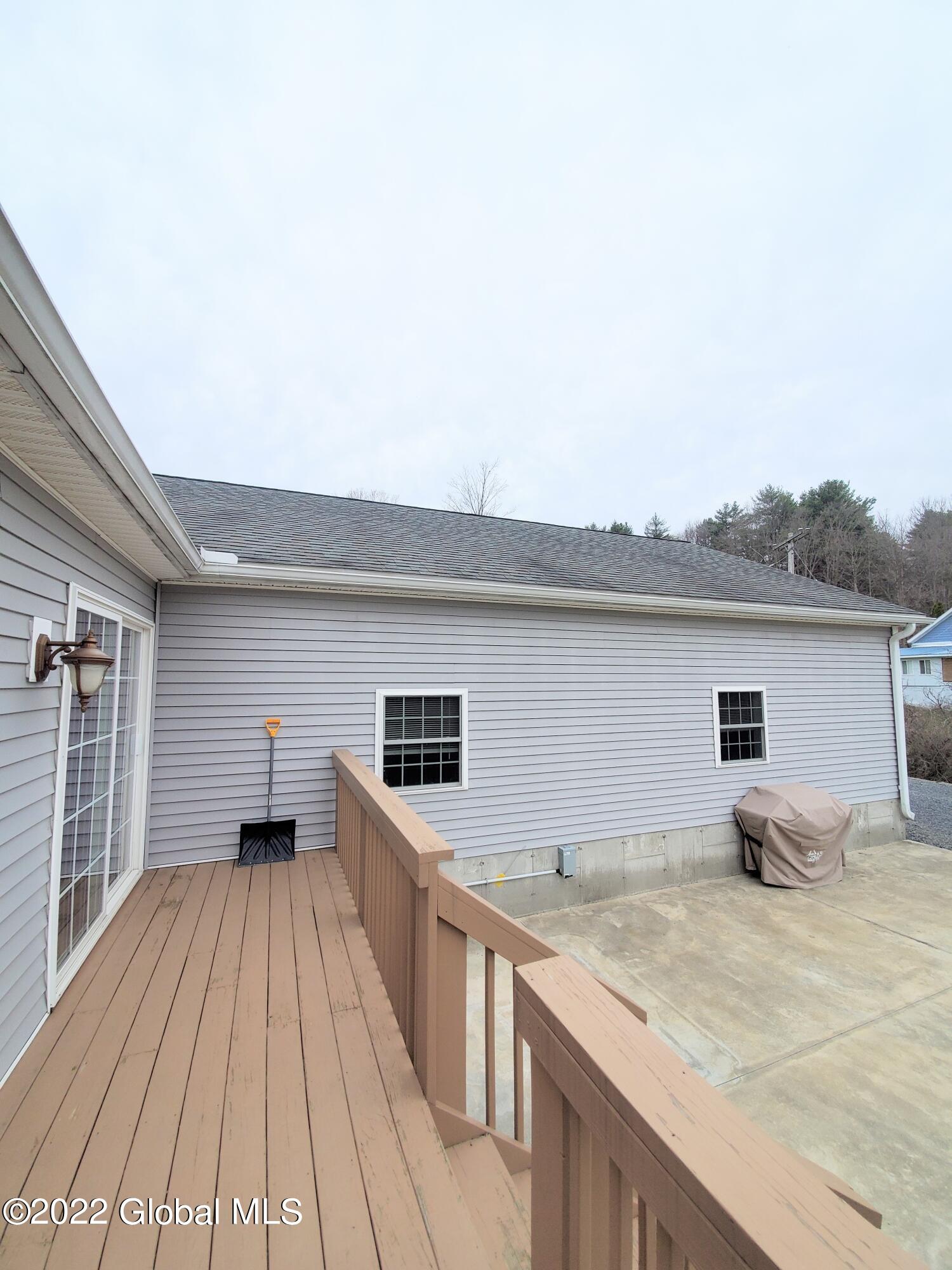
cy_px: 635
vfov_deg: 106.2
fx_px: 477
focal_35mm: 13
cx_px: 476
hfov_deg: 89.9
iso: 50
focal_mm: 1.8
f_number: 2.2
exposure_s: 1/257
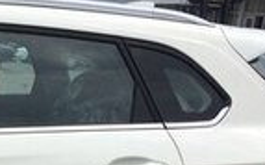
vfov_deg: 8.7
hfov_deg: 13.5
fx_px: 1024
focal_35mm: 142
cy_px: 335
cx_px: -180
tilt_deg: -18.8
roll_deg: -5.5
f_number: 2.2
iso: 32
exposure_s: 1/2283
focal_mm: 4.15
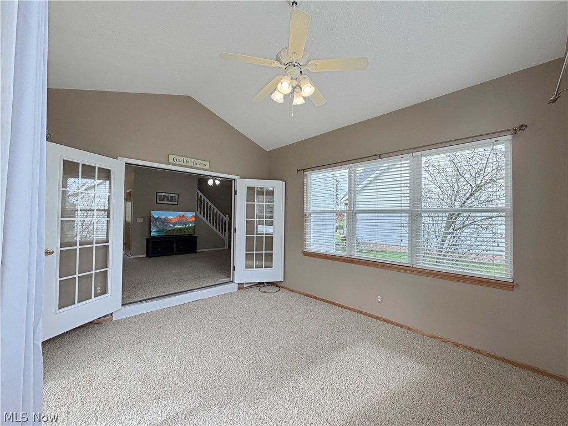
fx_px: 230
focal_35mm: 14
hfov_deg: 102.1
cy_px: 213
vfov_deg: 85.7
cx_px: 284
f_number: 2.2
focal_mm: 2.22
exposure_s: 1/120
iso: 40
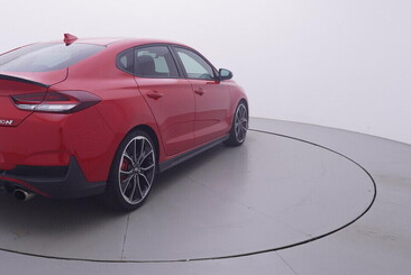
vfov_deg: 38.5
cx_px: 143
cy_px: 79
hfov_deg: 55.1
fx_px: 386
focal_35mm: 34
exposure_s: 1/80
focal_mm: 15
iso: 200
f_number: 5
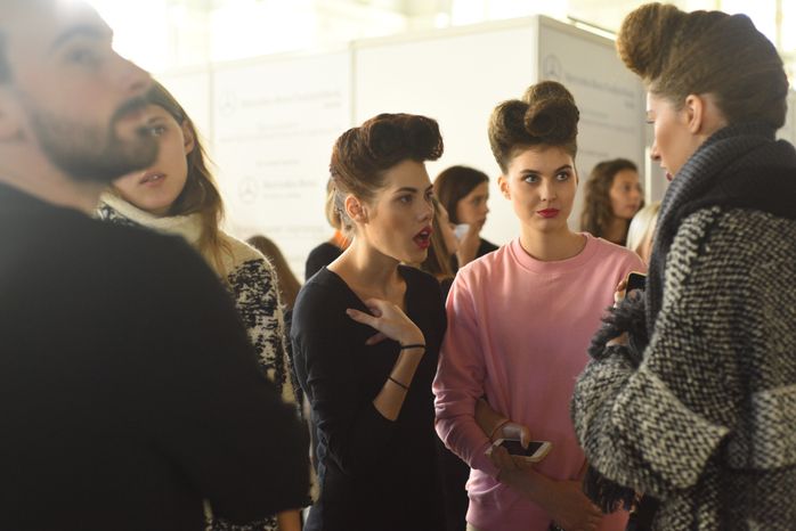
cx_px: 398
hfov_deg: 39.6
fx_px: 1106
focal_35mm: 50
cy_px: 266
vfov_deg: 27.0
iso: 2500
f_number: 2.8
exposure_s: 1/250
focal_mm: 50
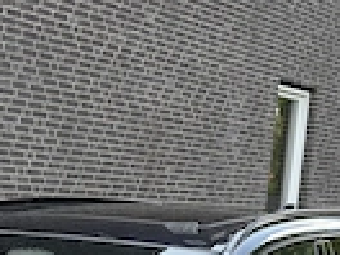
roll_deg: -3.0
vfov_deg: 12.1
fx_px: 1071
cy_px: 502
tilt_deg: -15.2
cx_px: -10
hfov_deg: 17.6
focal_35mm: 109
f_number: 1.78
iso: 100
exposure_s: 1/401
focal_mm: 6.76
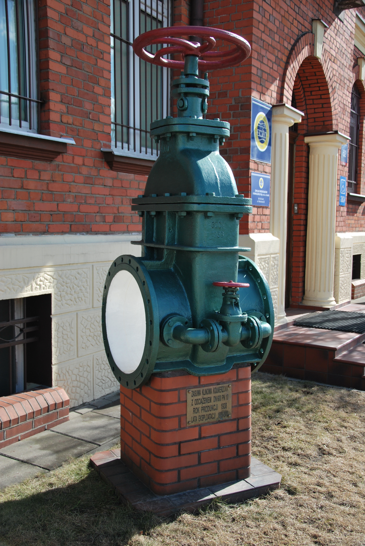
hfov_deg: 35.6
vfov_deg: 51.2
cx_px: 182
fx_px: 569
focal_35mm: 38
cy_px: 273
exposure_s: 1/500
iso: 140
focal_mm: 25
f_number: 4
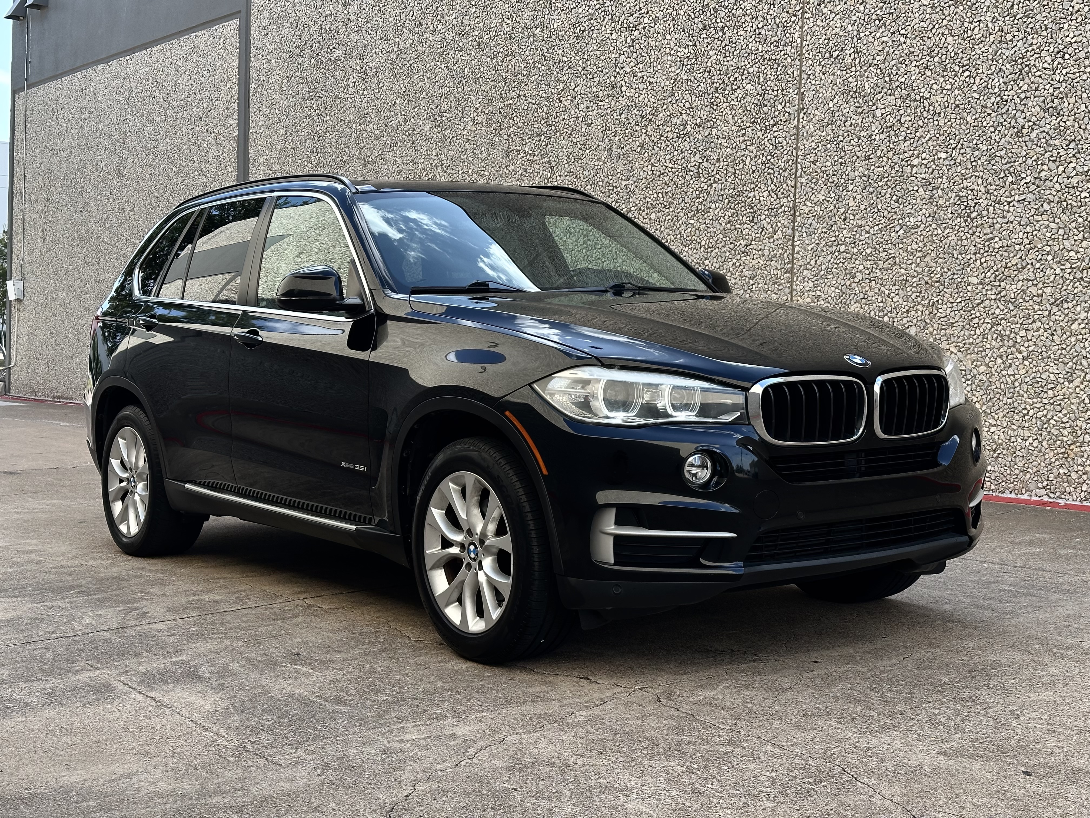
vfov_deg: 30.3
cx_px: 545
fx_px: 1511
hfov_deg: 39.7
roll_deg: -2.1
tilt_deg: -1.0
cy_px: 409
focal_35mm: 48
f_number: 1.78
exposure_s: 1/659
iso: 64
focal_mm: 6.86
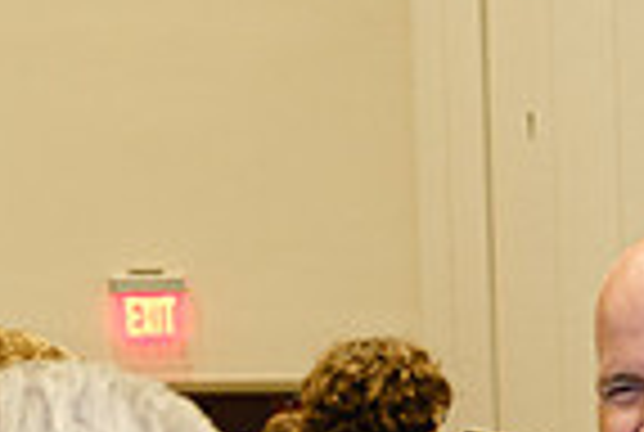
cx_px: 707
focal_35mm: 162
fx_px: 2904
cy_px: 857
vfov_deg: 8.1
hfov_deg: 12.4
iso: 1600
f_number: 2.8
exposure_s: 1/60
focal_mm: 26.6
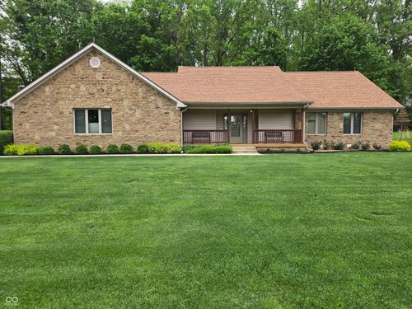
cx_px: 206
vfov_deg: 58.9
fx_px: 274
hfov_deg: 73.9
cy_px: 154
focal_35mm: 23
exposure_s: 1/196
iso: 25
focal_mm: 5.4
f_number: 1.8
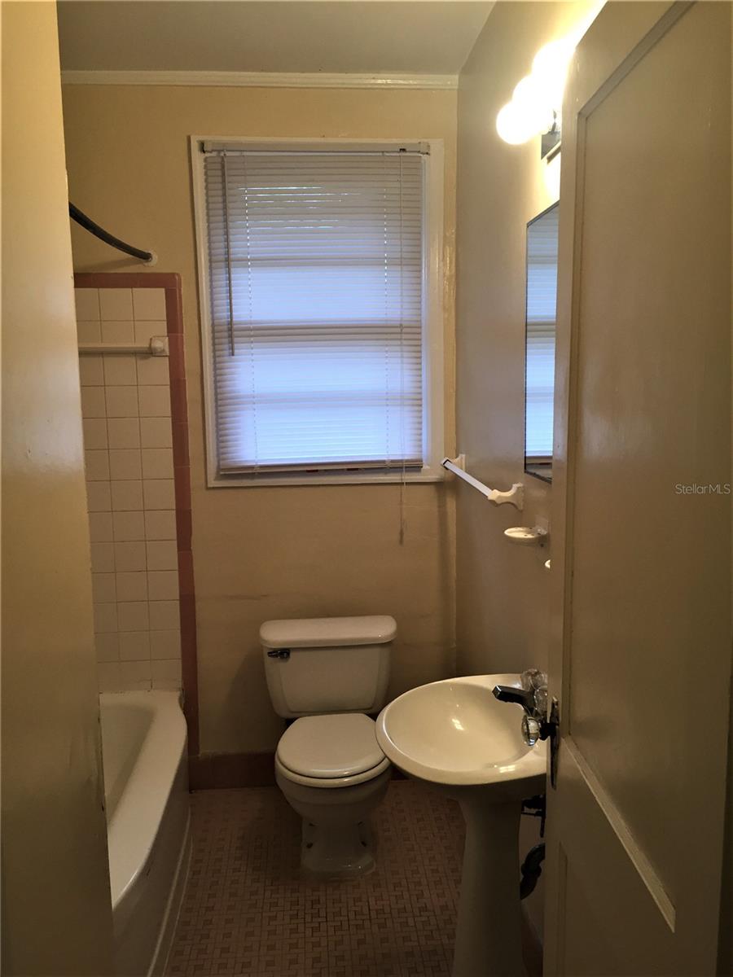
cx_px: 366
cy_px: 488
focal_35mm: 29
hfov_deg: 48.2
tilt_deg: -7.7
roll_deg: +1.1
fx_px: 819
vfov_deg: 61.7
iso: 64
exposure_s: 1/30
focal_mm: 4.15
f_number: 2.2
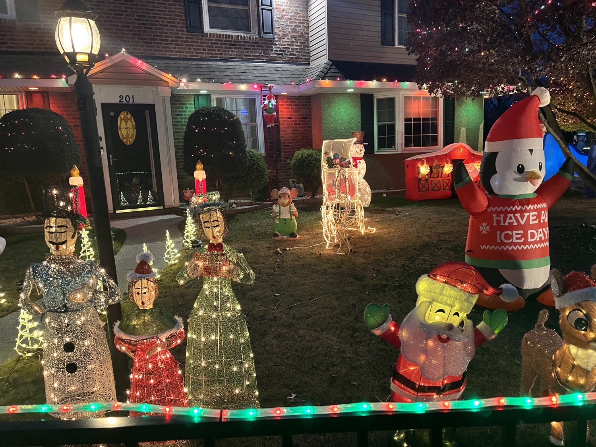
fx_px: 448
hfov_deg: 67.3
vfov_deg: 53.1
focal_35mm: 26
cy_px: 224
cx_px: 298
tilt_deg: -9.6
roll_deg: +3.1
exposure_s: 1/40
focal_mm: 5.1
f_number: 1.6
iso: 500
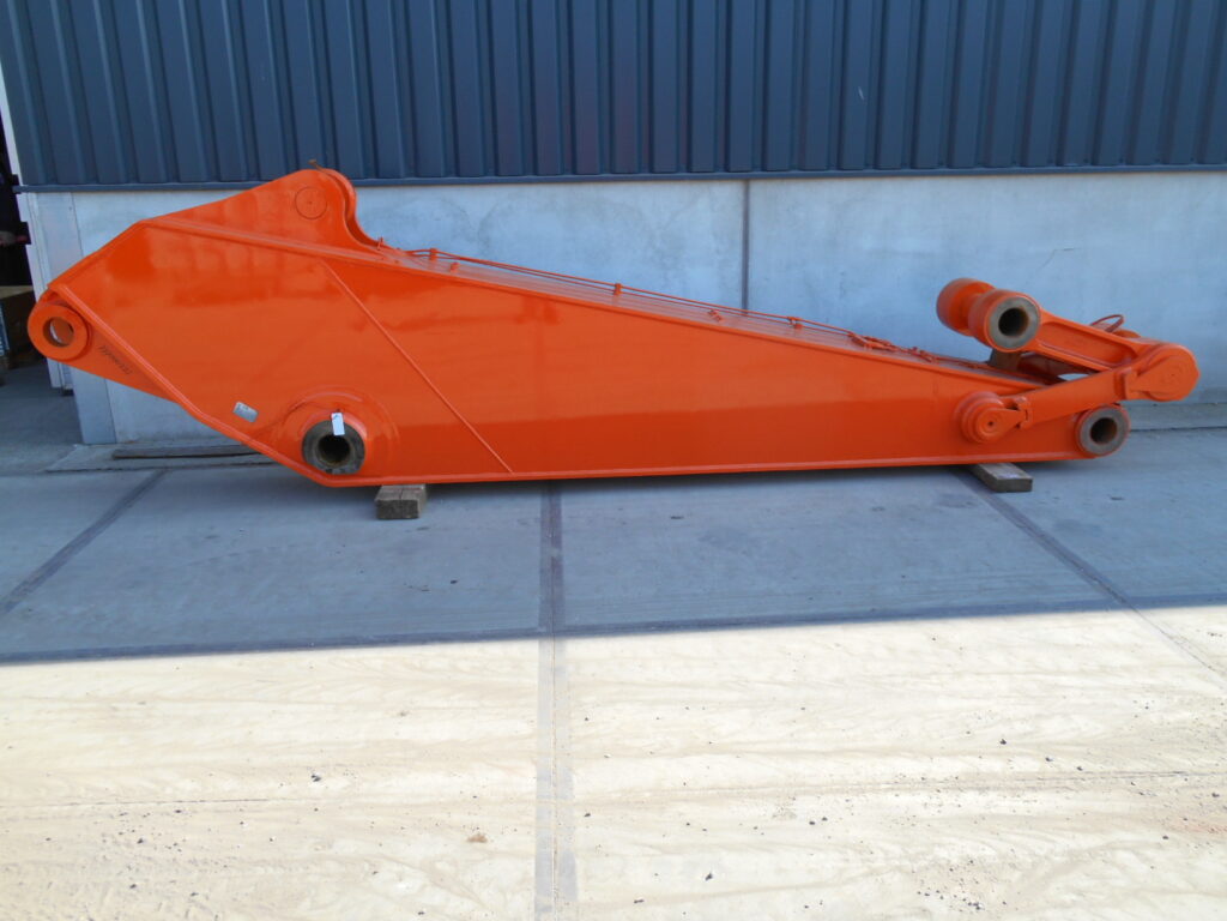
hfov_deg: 67.3
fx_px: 922
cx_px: 614
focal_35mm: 26
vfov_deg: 53.1
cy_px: 460
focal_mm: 4.7
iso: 80
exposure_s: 1/250
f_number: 3.4
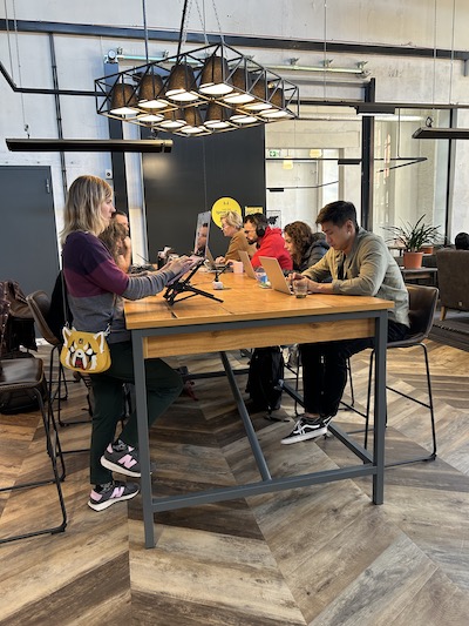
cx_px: 234
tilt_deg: -8.2
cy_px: 313
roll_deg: +1.5
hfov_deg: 53.1
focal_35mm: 26
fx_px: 469
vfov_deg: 67.3
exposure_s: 1/50
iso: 100
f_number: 1.5
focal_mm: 5.7
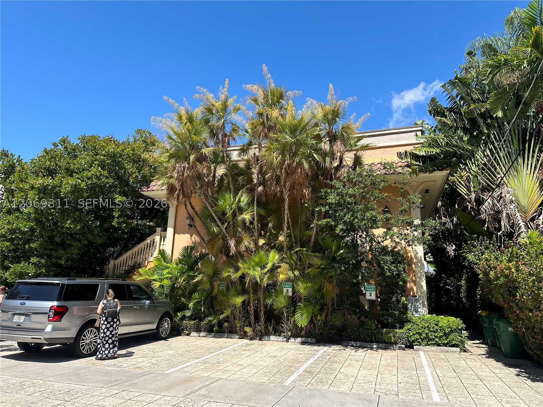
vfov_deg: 56.8
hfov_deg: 71.6
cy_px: 204
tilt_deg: +13.7
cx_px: 272
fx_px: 376
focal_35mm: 24
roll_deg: -2.4
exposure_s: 1/2967
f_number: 1.78
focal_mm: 6.86
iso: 80
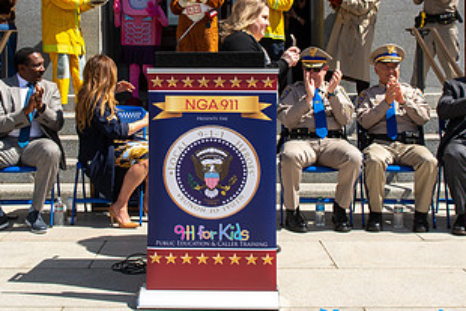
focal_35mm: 55
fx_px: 712
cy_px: 89
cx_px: 201
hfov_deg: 36.2
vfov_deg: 24.4
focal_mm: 29
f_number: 8
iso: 100
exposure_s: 1/320
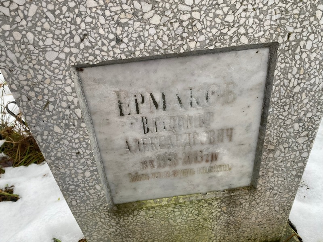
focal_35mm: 26
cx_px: 162
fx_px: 243
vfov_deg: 53.1
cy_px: 121
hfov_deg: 67.3
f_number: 1.8
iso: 100
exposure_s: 1/121
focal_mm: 4.25
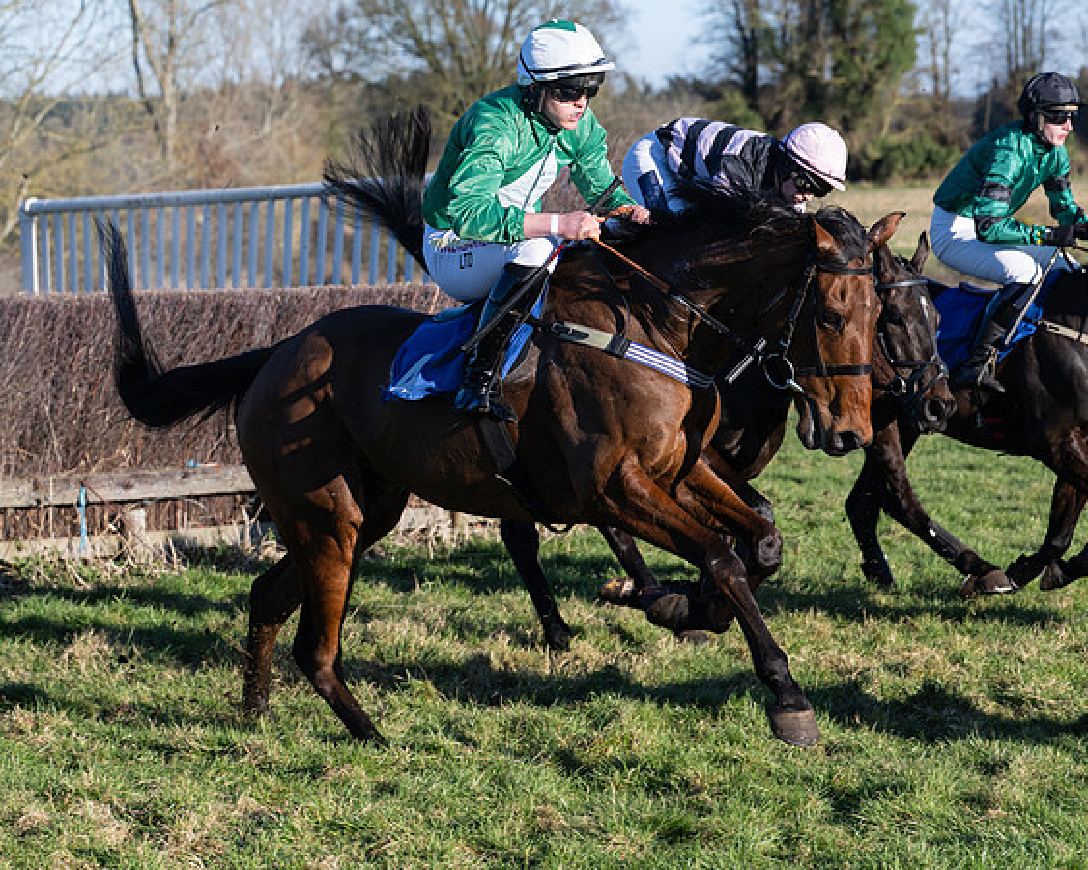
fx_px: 3861
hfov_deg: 16.0
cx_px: 647
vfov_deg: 12.8
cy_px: 441
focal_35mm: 120
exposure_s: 1/1600
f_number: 4
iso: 200
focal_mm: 70
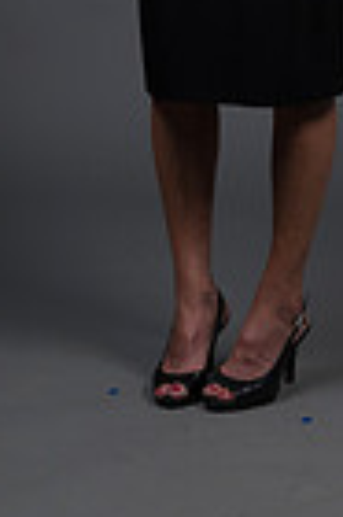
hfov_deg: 5.3
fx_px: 3682
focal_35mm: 257
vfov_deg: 7.9
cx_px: 207
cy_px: -199
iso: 160
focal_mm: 80
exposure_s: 1/250
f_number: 5.6
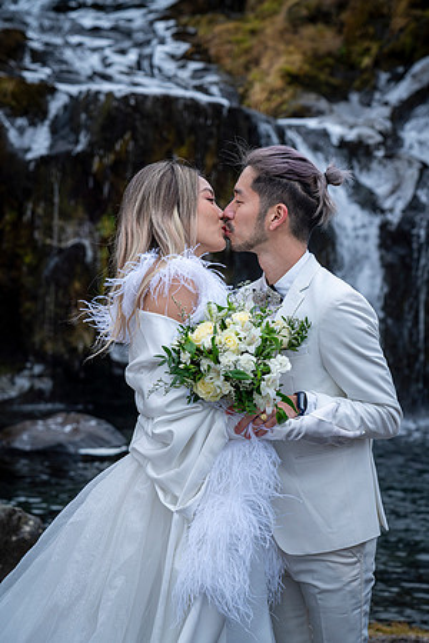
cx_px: 214
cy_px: 322
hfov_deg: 13.0
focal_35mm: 105
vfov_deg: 19.5
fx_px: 1877
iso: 200
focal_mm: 105
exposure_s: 1/100
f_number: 6.3
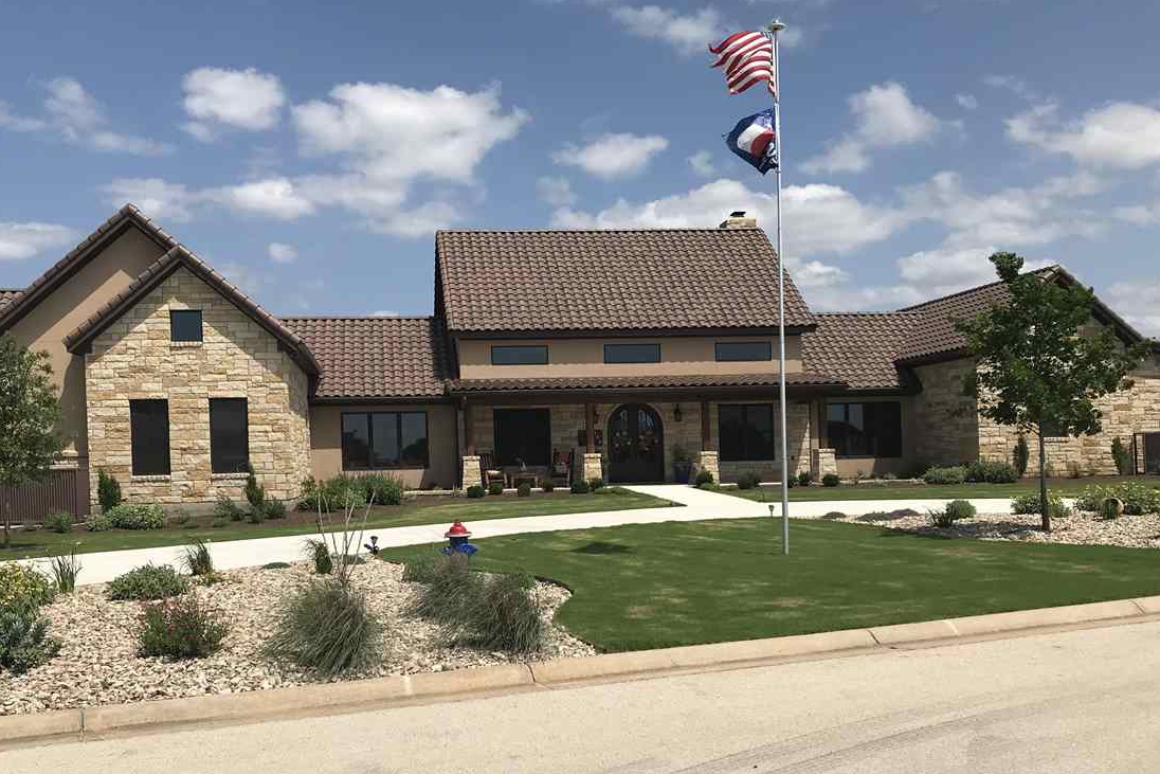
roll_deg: -0.4
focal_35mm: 34
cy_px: 471
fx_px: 1096
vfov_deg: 38.7
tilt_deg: +0.5
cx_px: 502
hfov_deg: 55.6
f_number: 1.8
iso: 20
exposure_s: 1/4566
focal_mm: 3.99
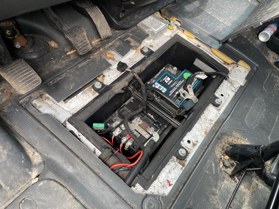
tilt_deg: -58.9
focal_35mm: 26
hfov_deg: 67.3
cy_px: 104
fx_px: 210
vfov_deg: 53.1
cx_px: 140
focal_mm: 4.2
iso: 125
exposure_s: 1/97
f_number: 1.6
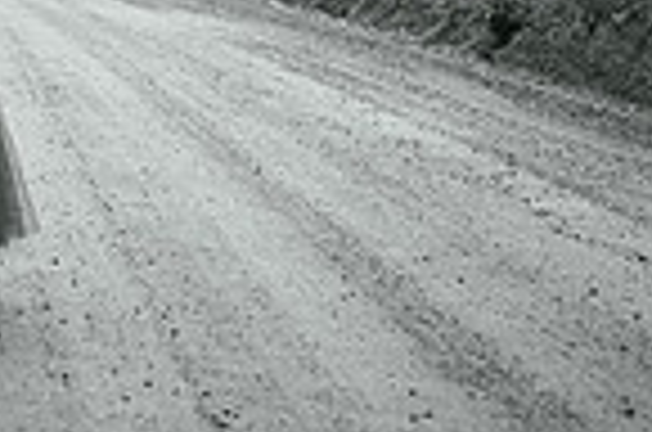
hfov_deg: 17.3
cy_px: -378
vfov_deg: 11.2
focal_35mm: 112
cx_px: -180
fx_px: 2024
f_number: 2.8
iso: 320
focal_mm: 28
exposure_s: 1/160
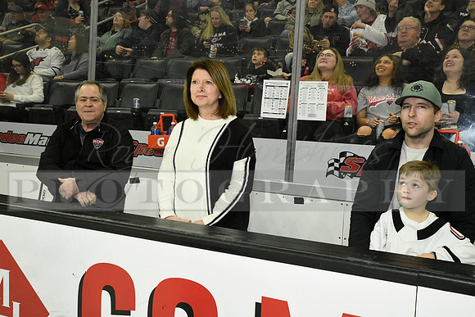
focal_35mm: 40
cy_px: 158
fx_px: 528
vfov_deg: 33.4
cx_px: 238
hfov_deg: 48.4
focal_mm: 40
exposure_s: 1/250
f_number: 13
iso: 6400
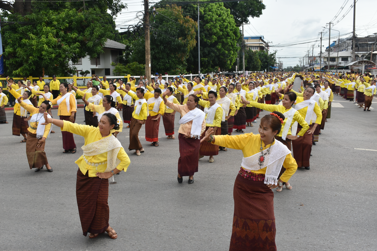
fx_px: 361
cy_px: 126
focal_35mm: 34
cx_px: 188
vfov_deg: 38.4
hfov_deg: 55.1
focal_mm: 23
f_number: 9
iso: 200
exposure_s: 1/320
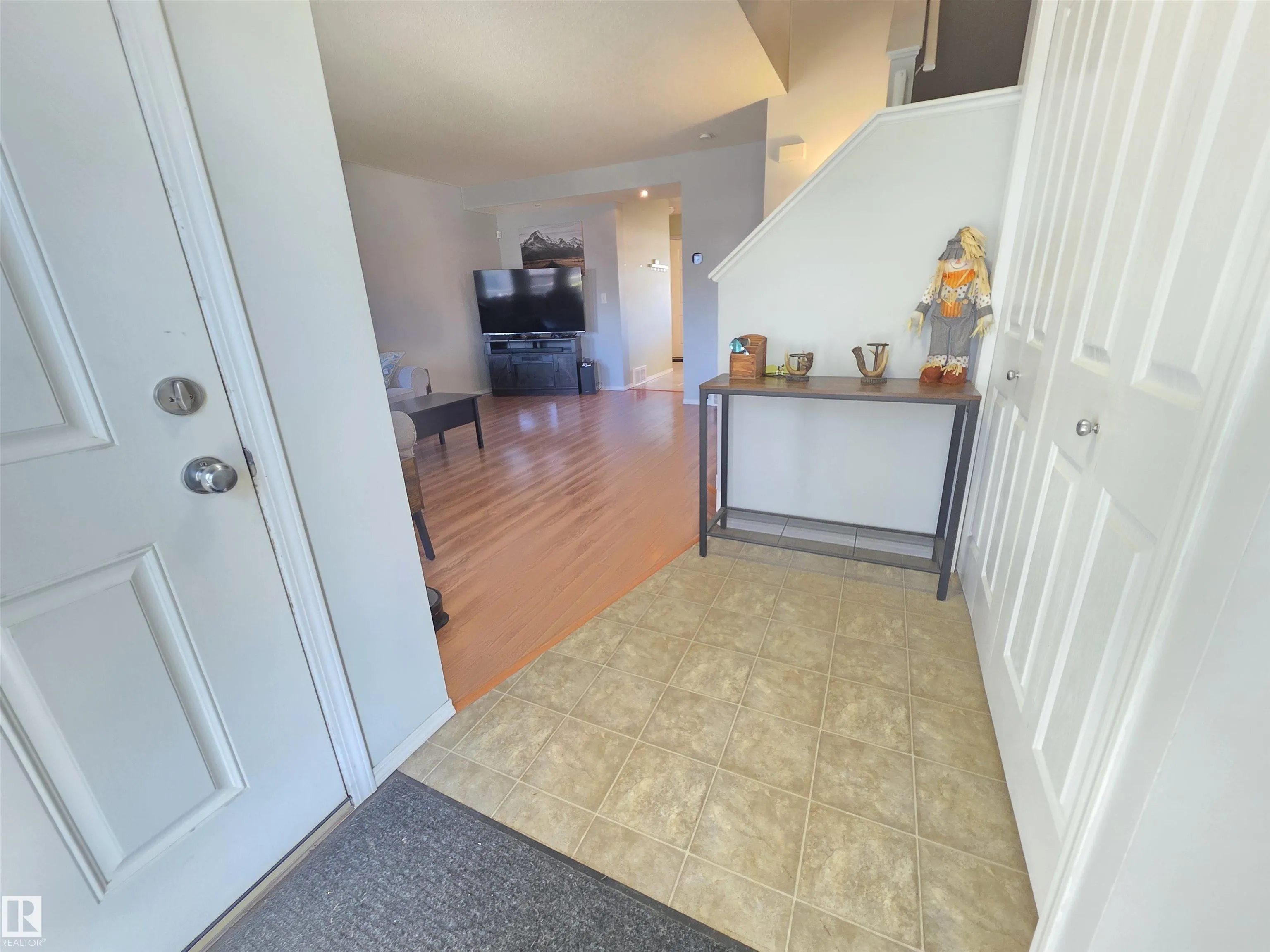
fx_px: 477
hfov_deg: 106.2
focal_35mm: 13
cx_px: 635
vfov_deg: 89.9
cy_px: 476
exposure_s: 1/60
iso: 500
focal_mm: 2.2
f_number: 1.9
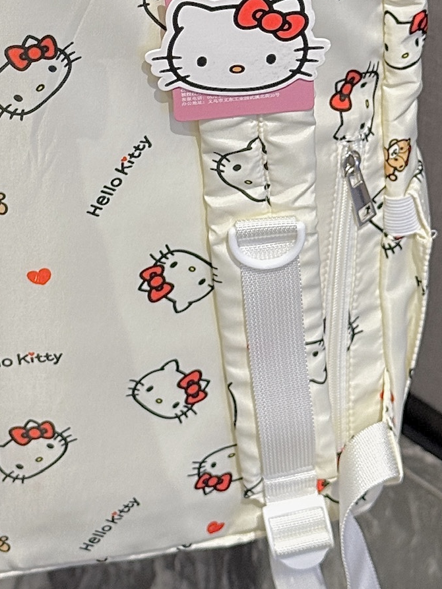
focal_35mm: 110
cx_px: 113
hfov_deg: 13.4
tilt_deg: -54.7
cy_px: 99
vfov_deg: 17.7
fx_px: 1874
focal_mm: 6.76
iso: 80
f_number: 1.78
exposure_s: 1/50
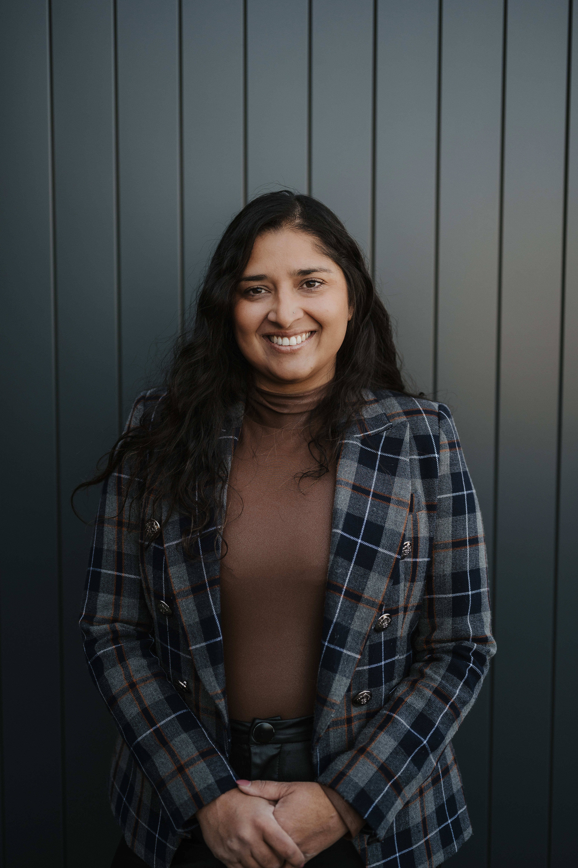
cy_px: 434
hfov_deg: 27.0
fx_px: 1206
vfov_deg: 39.6
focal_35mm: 50
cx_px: 289
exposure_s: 1/800
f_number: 2.2
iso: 200
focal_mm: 50
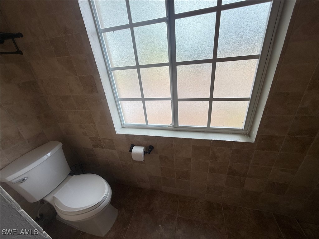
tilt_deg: -25.9
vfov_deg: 85.7
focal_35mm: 14
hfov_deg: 102.1
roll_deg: +5.0
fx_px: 129
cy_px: 120
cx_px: 160
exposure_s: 1/193
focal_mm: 2.22
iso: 50
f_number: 2.2
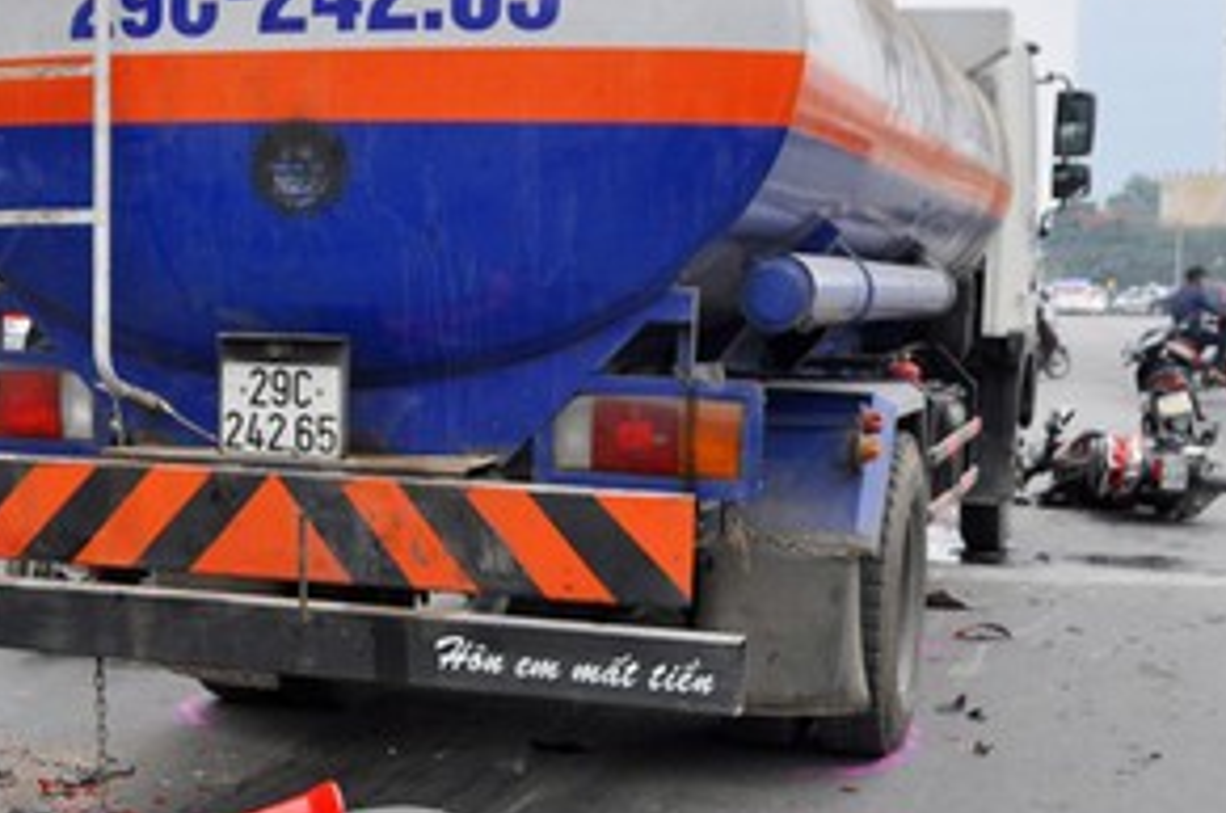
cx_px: 358
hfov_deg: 30.6
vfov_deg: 20.7
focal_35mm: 65
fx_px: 2211
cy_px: 586
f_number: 5
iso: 250
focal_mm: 21
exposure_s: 1/500
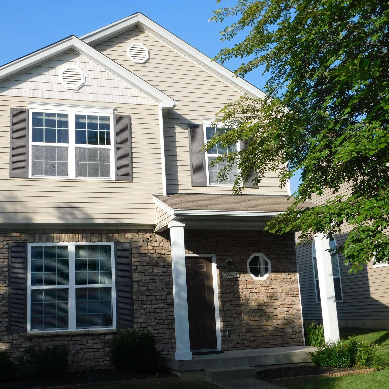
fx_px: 547
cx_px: 149
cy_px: 196
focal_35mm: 43
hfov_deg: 39.0
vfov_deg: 39.2
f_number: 3.5
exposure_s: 1/1000
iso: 125
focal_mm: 6.3
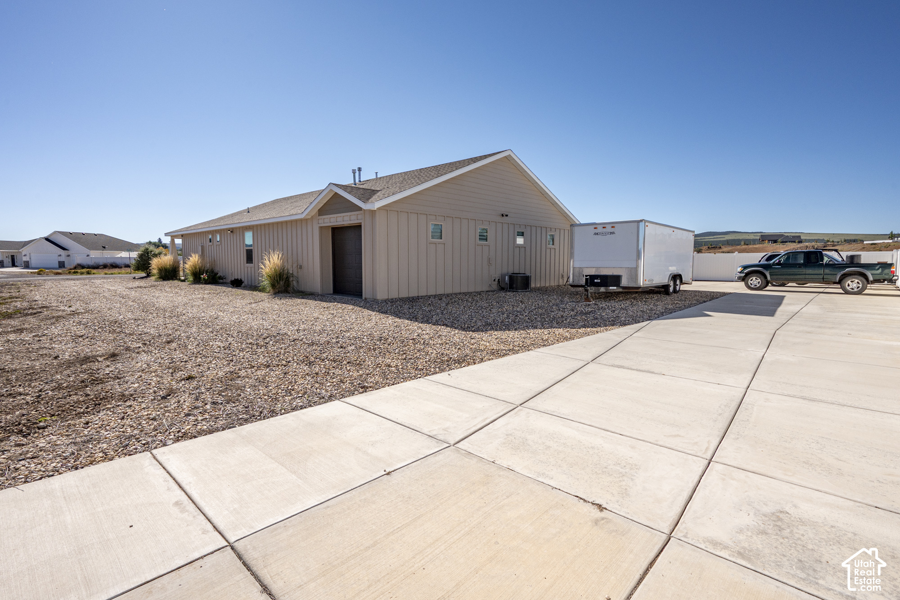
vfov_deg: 70.8
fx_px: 422
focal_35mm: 17
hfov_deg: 93.7
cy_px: 293
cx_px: 460
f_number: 10
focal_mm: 16.5
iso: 320
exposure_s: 1/1250
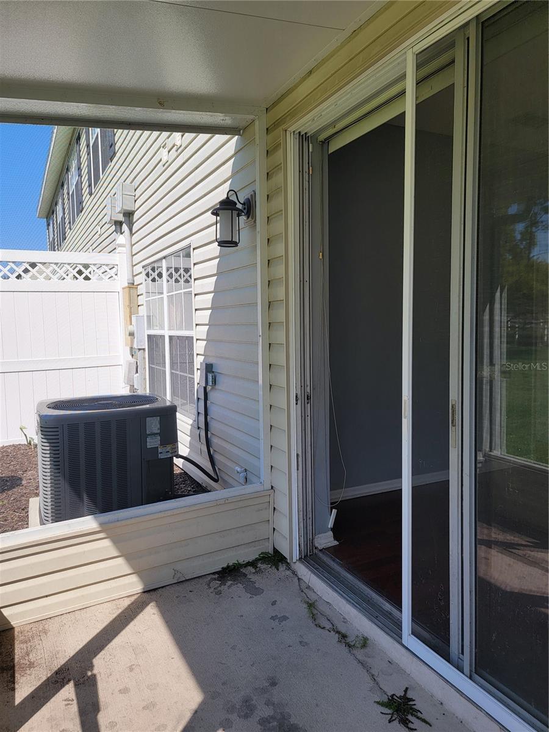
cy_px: 366
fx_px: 508
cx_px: 274
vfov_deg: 71.6
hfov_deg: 56.8
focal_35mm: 24
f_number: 1.8
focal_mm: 6.7
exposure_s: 1/337
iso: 16
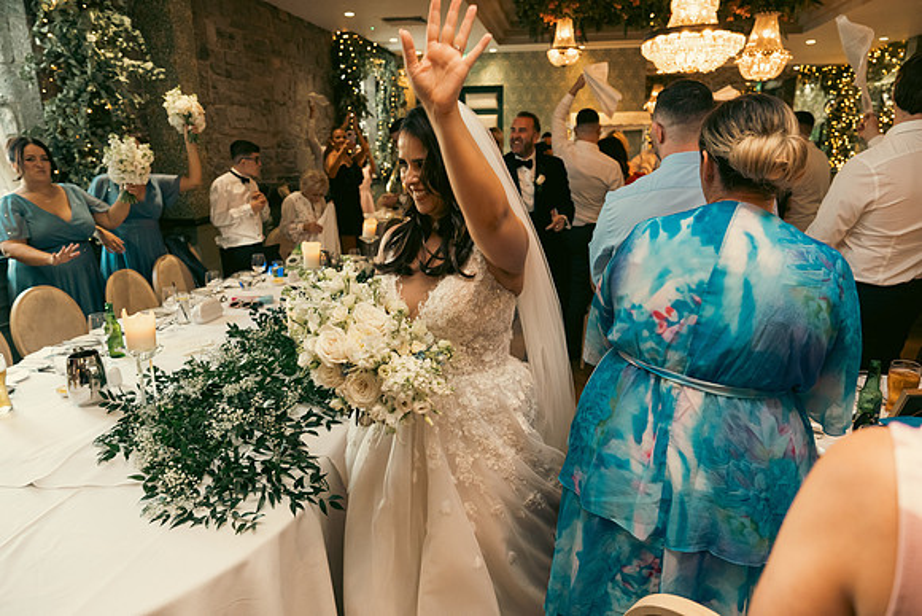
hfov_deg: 73.7
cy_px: 308
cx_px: 461
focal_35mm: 24
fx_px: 615
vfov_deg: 53.2
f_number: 3.5
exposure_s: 1/160
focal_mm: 24
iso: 2500
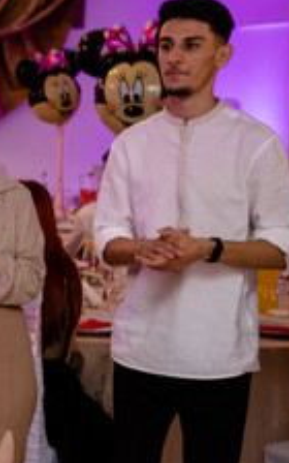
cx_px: -349
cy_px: 253
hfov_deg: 11.2
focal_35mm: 102
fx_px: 1285
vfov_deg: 20.4
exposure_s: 1/200
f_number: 2
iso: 1000
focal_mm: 23
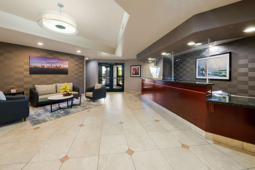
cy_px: 85
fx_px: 85
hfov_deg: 112.6
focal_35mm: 12
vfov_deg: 90.0
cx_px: 128
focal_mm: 12
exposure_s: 1/15
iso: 400
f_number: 10
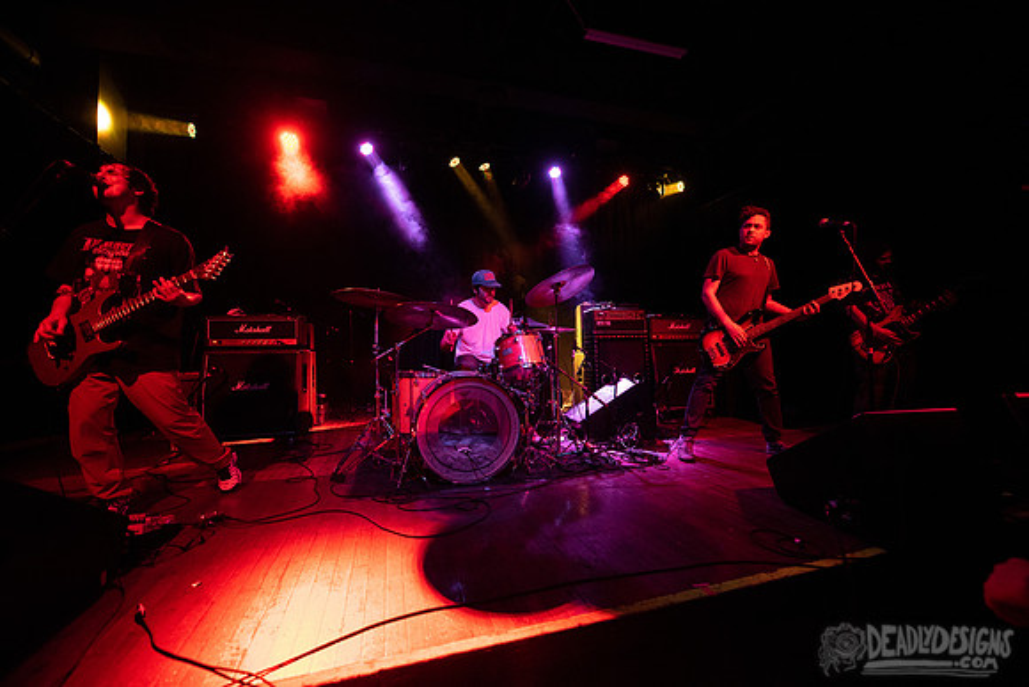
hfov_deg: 104.2
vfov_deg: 81.2
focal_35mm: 14
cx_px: 514
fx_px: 400
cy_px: 344
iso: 3200
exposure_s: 1/320
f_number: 3.2
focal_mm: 14
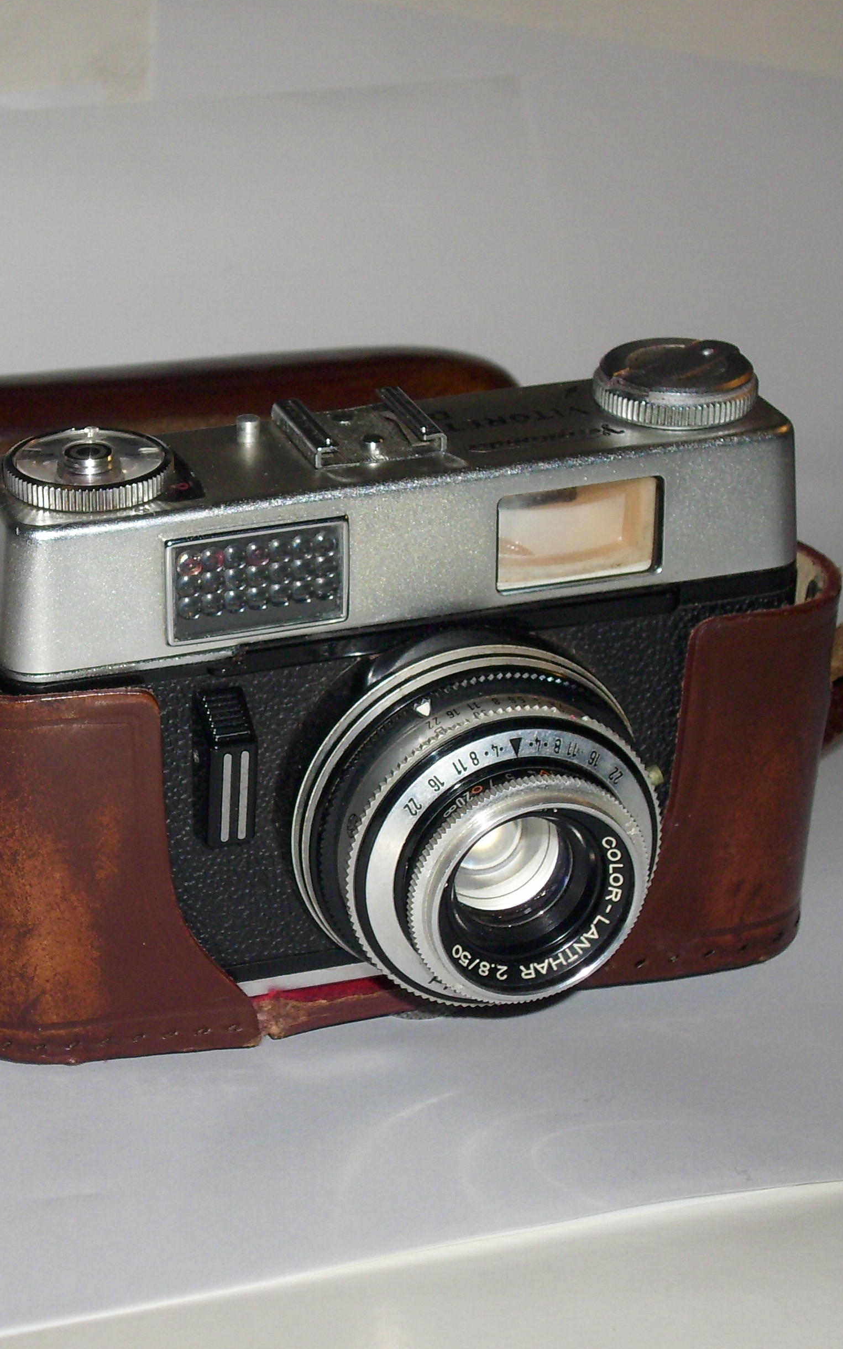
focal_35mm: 78
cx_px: 159
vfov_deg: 26.5
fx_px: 2867
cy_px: 673
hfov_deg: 16.6
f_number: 7.6
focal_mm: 10.7
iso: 100
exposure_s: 1/60
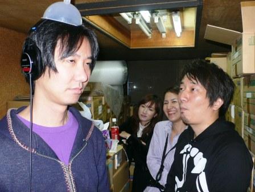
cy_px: 96
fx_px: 250
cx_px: 128
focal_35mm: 34
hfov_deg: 54.0
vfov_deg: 41.8
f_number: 2.8
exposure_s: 1/30
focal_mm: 6.3
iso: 100
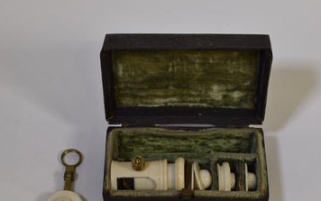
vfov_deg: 14.7
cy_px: 196
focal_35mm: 88
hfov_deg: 23.5
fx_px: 770
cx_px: 160
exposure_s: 1/2
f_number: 18
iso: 250
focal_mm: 38
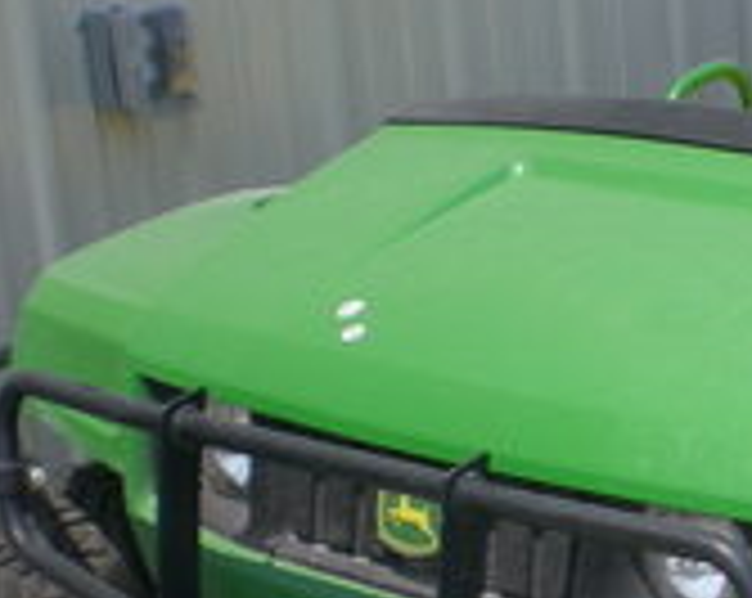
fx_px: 2688
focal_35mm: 121
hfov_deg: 15.2
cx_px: 991
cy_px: 585
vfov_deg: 12.6
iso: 50
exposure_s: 1/414
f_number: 4.6
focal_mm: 6.3
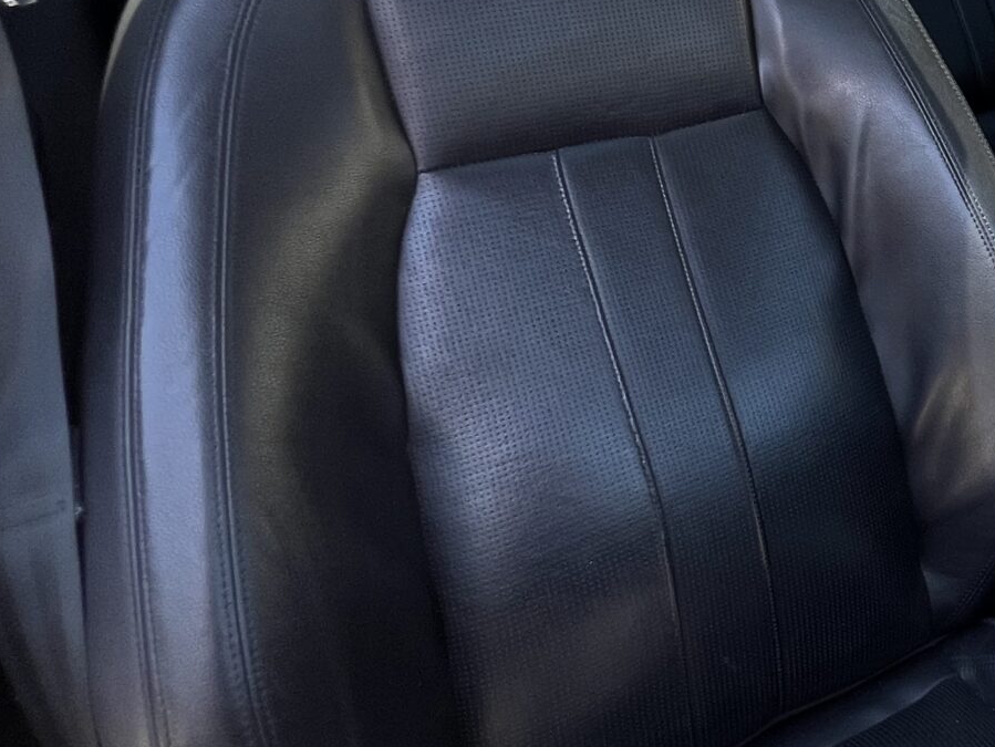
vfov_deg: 35.4
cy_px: 21
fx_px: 1064
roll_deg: +0.4
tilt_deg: -14.0
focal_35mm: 37
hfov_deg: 35.9
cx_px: 1258
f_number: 1.8
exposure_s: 1/285
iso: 32
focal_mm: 1.57
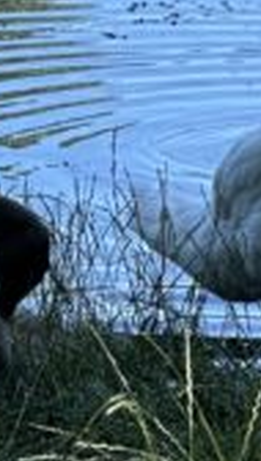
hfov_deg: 2.4
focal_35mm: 511
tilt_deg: -14.3
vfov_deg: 4.2
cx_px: -85
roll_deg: +0.0
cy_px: 475
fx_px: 6262
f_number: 2.8
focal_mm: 9
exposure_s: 1/179
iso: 32
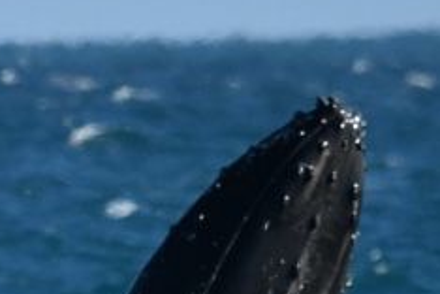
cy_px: 357
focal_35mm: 2053
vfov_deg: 0.7
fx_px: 25090
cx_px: 150
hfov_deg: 1.0
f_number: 6.3
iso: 1600
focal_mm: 600
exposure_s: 1/8000
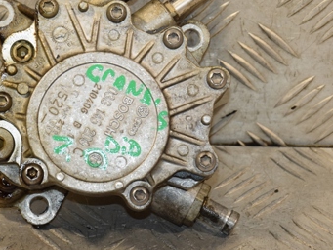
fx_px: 2212
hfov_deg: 8.6
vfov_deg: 6.5
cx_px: 95
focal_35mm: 230
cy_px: 95
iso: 800
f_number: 5.6
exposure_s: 1/160
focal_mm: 85
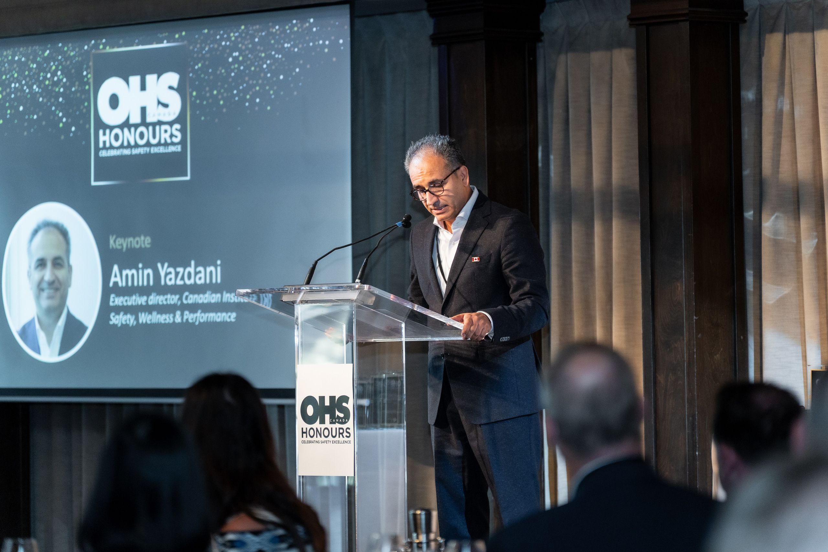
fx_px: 3989
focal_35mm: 173
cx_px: 414
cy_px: 243
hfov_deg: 11.9
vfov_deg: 7.9
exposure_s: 1/200
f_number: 2.8
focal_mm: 150
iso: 1250
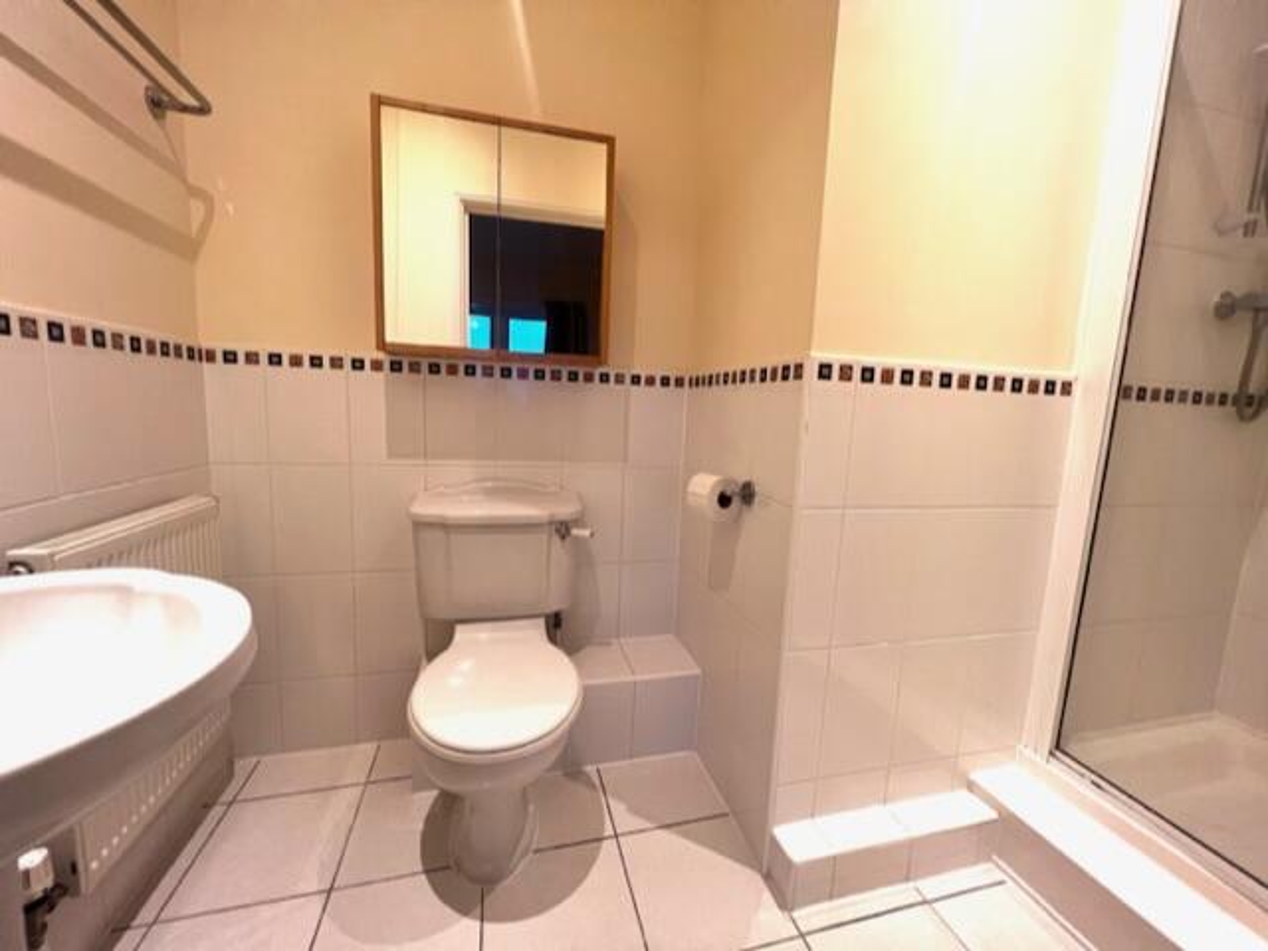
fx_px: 476
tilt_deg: -8.4
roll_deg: -2.4
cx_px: 634
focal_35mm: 13
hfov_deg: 106.2
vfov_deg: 89.9
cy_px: 476
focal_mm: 1.57
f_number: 1.8
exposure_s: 1/100
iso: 200
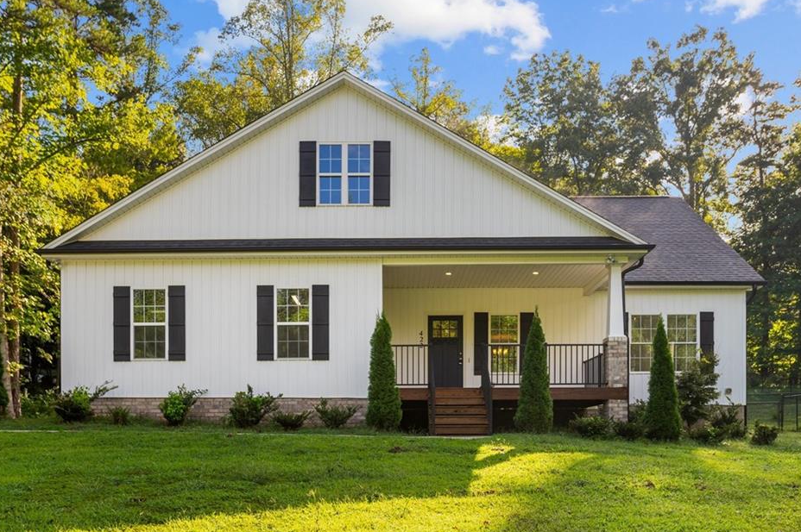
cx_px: 394
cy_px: 271
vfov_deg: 41.0
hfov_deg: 58.8
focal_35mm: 32
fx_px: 711
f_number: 8
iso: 250
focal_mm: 29
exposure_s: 1/160
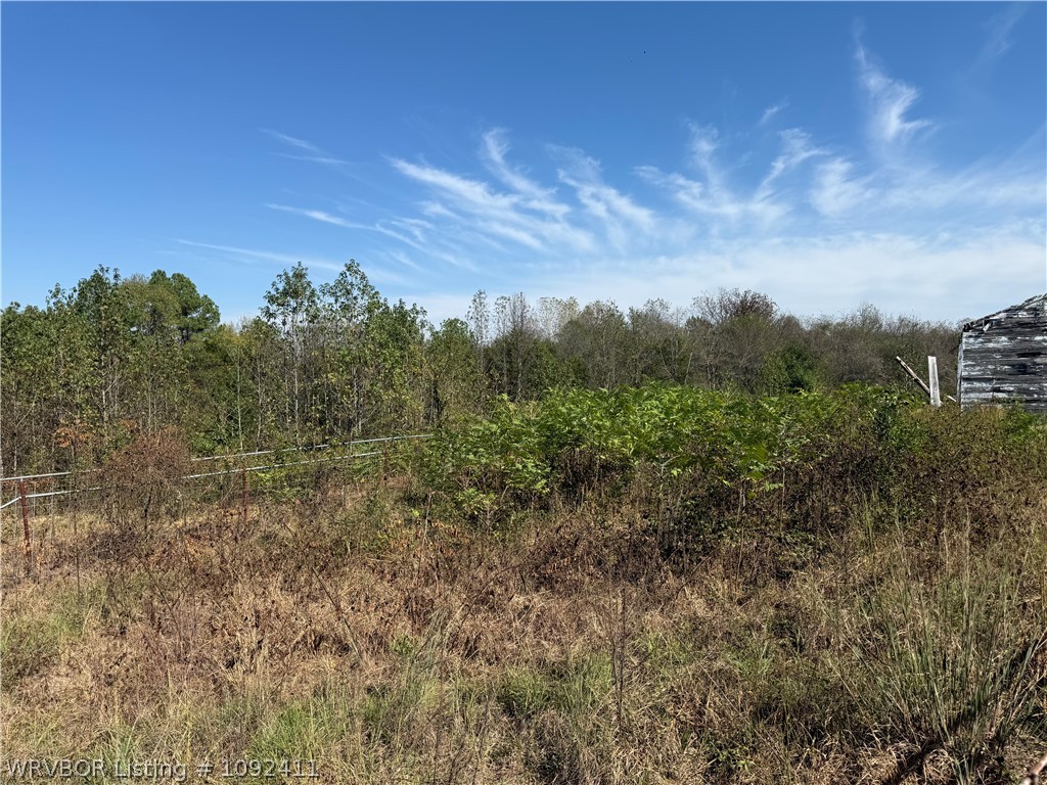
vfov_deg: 56.8
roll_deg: -0.7
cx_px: 524
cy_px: 392
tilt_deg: +0.6
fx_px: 726
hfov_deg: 71.6
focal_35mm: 24
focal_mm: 6.76
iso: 80
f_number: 1.78
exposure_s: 1/4975
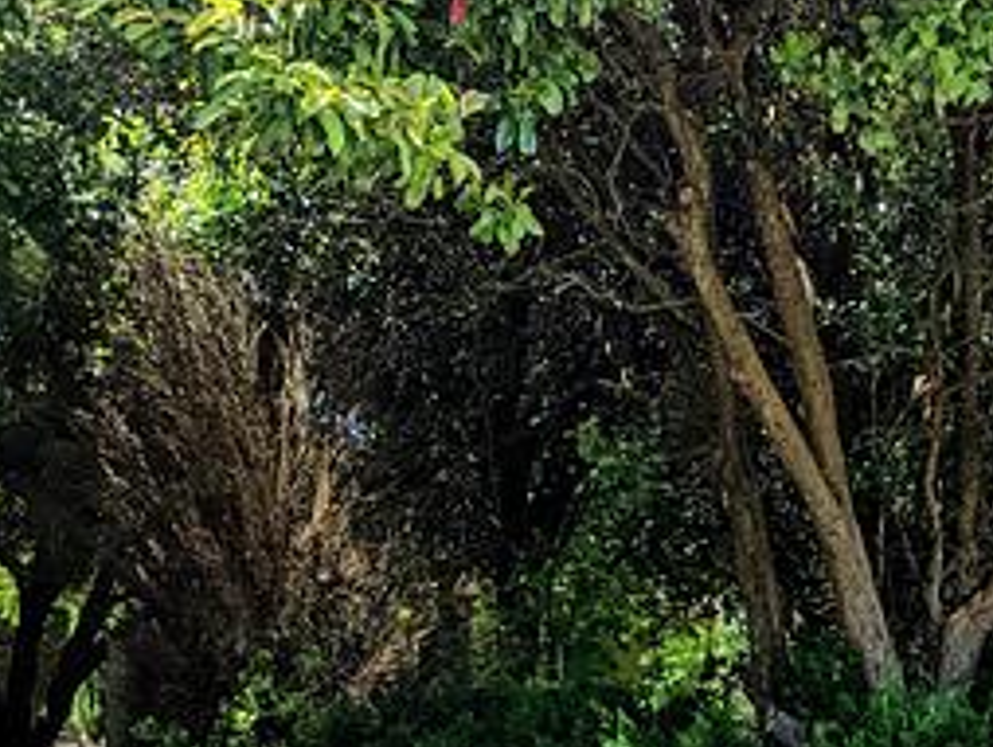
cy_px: 874
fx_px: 1895
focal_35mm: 66
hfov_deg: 27.2
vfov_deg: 20.9
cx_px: 1059
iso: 50
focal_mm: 4.44
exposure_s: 1/1174
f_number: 1.8
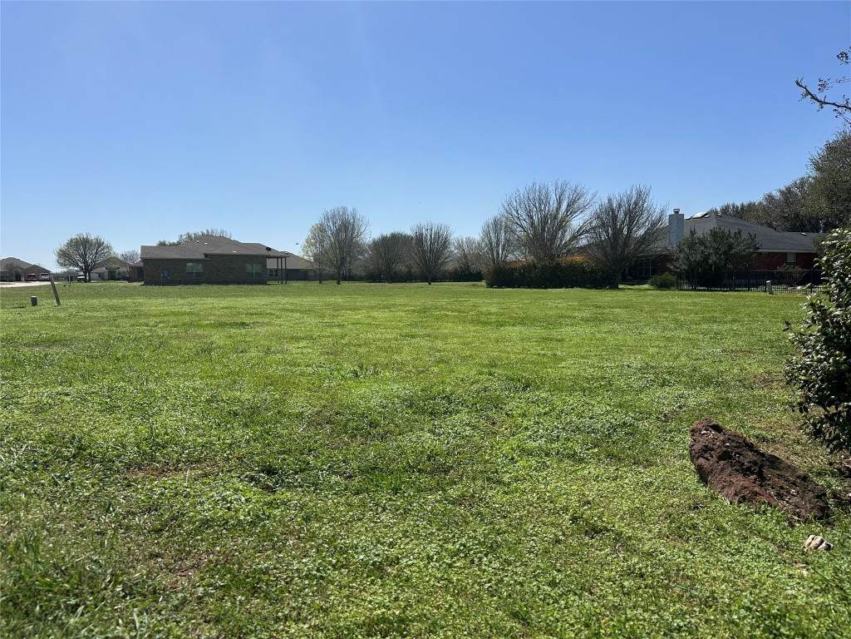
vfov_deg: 56.8
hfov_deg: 71.6
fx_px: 590
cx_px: 426
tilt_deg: -5.2
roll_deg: +0.5
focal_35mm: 24
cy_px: 320
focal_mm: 6.86
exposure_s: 1/6623
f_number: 1.78
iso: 80
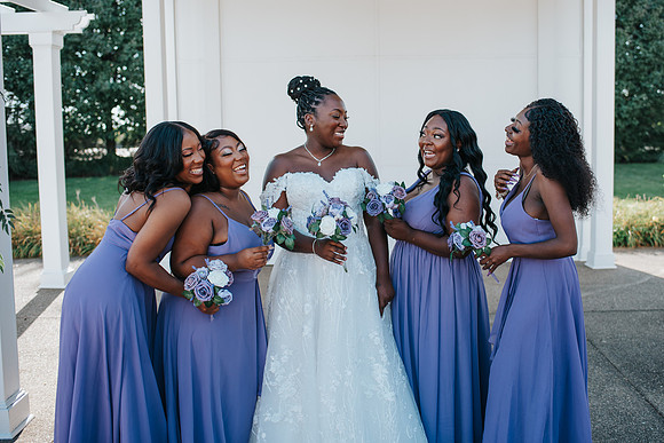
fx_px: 720
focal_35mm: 39
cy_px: 196
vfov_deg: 34.1
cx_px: 370
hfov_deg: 49.4
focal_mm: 35
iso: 125
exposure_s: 1/640
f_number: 2.8
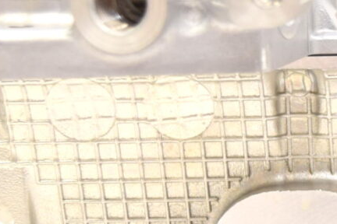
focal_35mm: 192
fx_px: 1801
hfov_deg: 10.4
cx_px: 490
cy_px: 234
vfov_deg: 7.1
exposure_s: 1/100
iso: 400
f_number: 5
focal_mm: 27
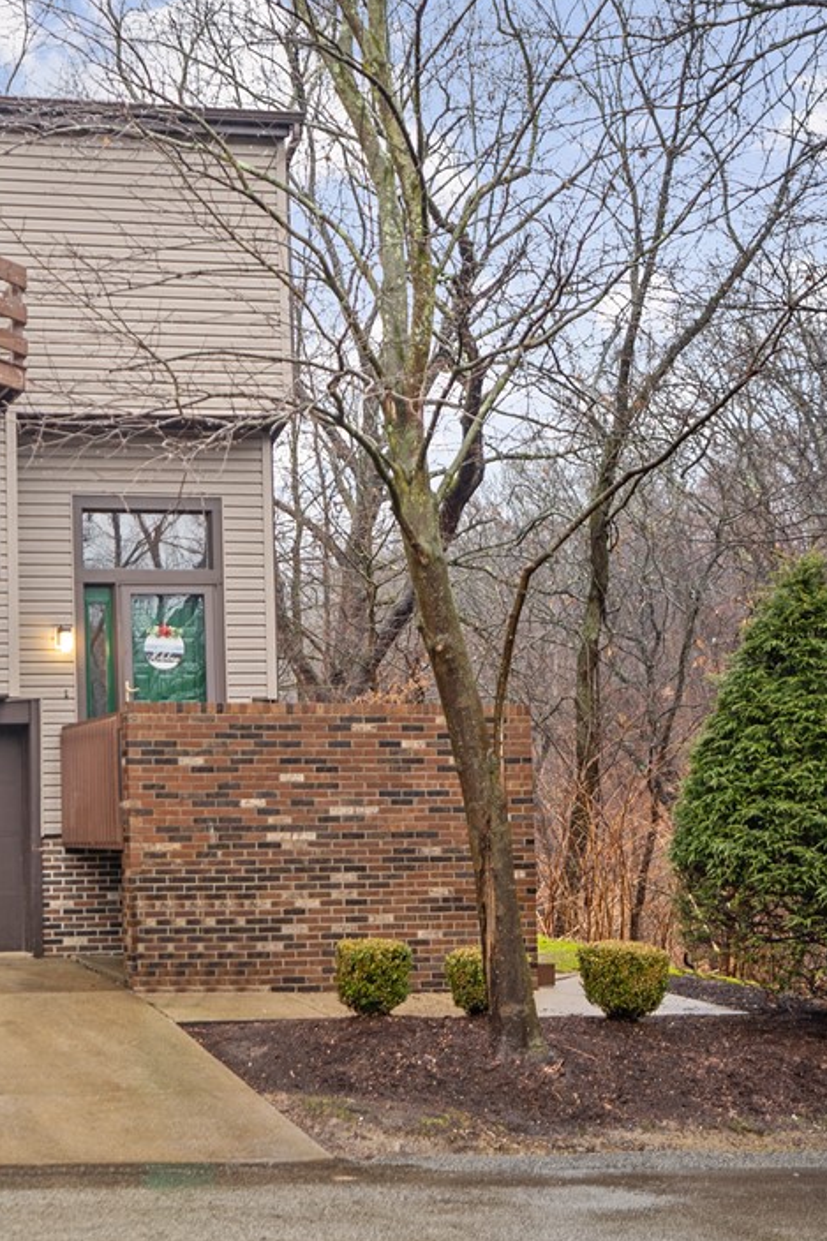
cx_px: 11
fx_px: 1862
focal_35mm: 54
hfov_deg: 24.0
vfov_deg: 36.9
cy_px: 617
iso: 160
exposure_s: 1/40
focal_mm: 35
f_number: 2.8
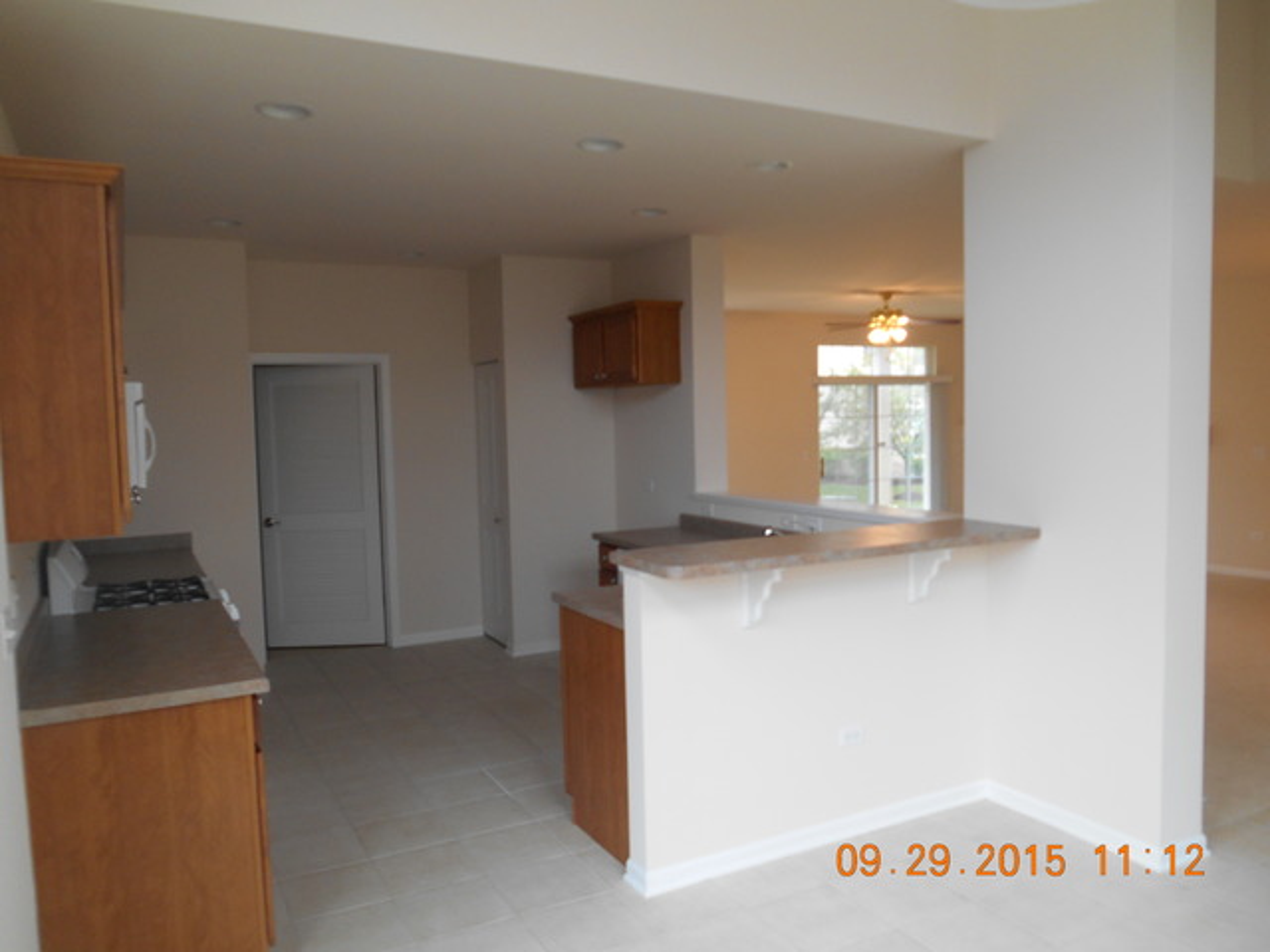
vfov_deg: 53.1
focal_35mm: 26
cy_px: 476
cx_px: 635
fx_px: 954
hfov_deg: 67.3
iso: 125
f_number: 3.4
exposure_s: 1/30
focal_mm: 4.7
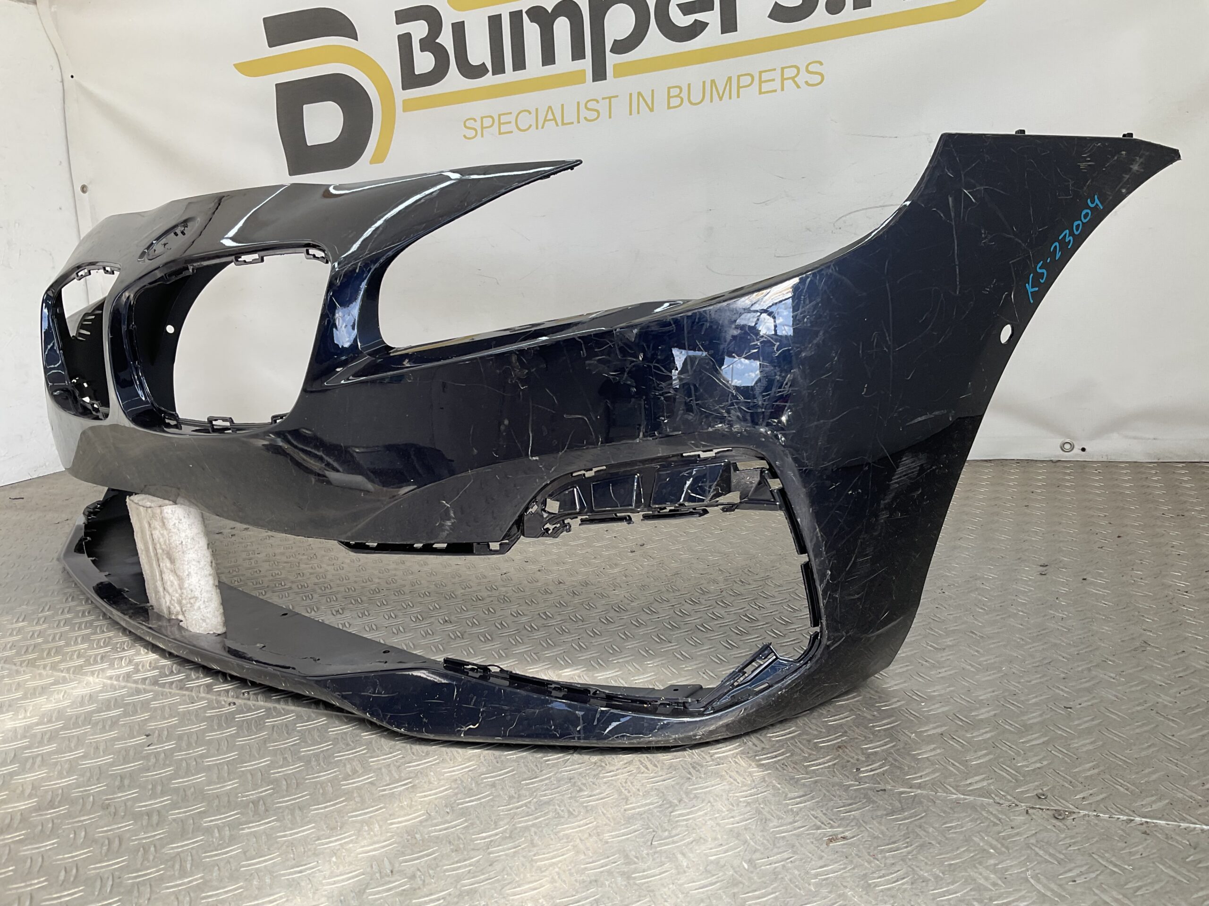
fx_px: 1013
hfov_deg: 61.7
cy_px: 453
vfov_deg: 48.2
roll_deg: +4.5
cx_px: 604
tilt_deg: -12.6
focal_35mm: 29
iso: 16
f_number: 1.8
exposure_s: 1/255
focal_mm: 3
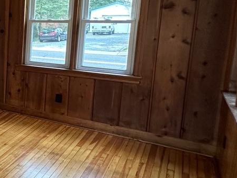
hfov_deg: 27.0
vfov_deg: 31.8
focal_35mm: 45
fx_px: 308
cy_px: 55
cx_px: -132
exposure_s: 1/120
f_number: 2.2
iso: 200
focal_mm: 2.22
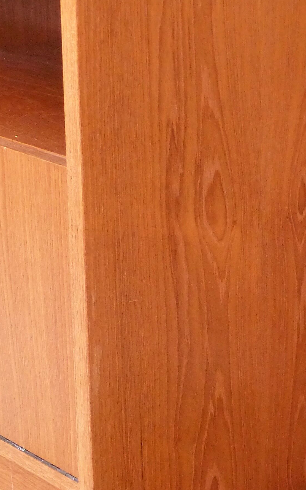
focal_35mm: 136
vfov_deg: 15.3
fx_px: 1814
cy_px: 346
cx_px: 177
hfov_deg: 9.6
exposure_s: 1/25
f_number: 2.8
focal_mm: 9.8
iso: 400
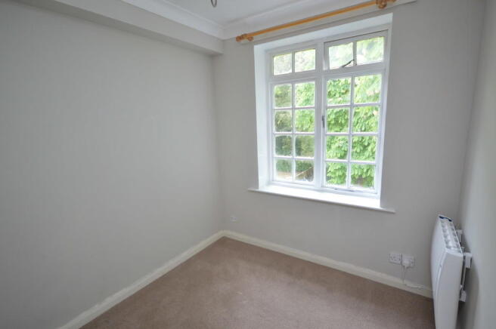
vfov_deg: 67.3
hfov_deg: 90.1
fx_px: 248
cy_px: 164
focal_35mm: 18
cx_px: 248
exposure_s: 1/60
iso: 500
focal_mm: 12
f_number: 4.5
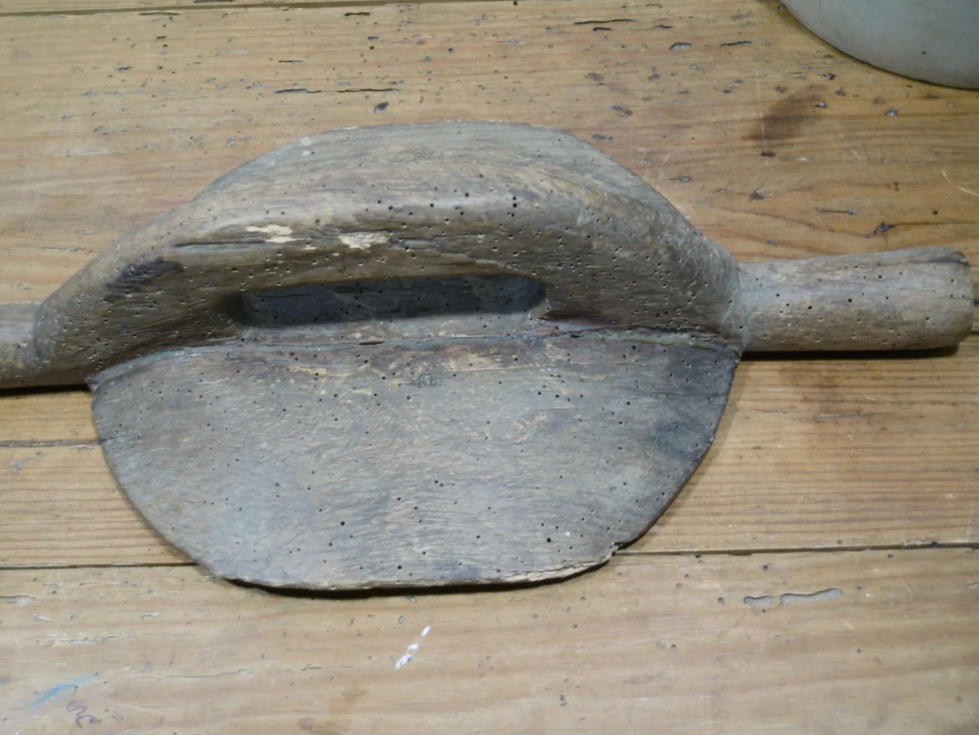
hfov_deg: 36.8
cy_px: 372
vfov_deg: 28.0
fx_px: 1471
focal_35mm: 52
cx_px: 487
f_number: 4
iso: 100
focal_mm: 9.2
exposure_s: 1/5
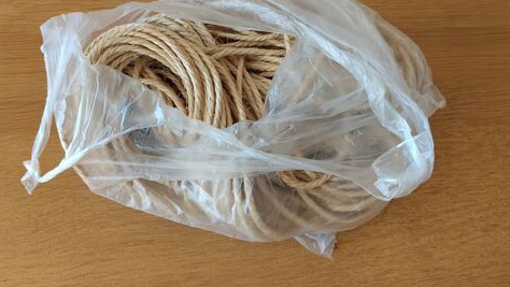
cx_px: 253
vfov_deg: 36.6
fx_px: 433
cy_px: 114
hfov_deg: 61.0
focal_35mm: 32
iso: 100
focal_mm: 4.22
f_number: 1.8
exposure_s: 1/50
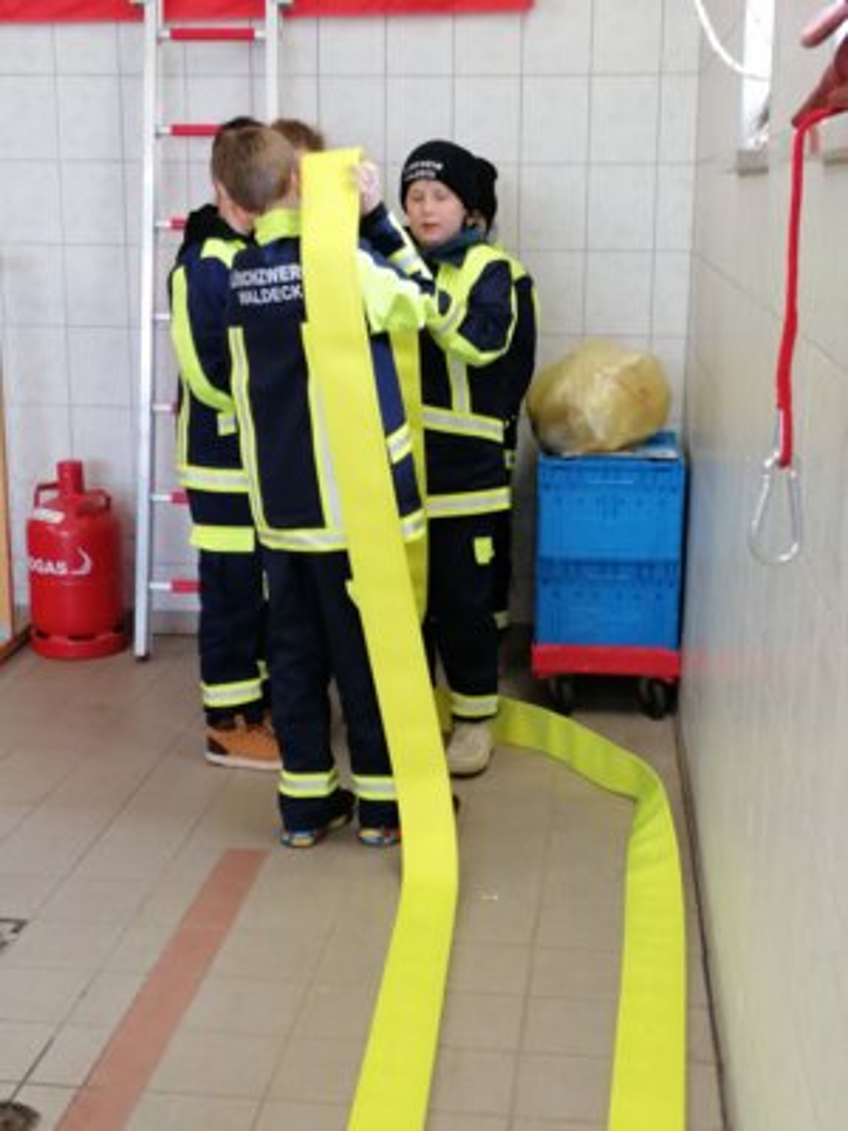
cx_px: 424
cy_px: 566
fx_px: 1764
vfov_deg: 35.5
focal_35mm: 54
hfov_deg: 27.0
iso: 200
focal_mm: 4.75
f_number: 1.8
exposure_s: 1/33.3
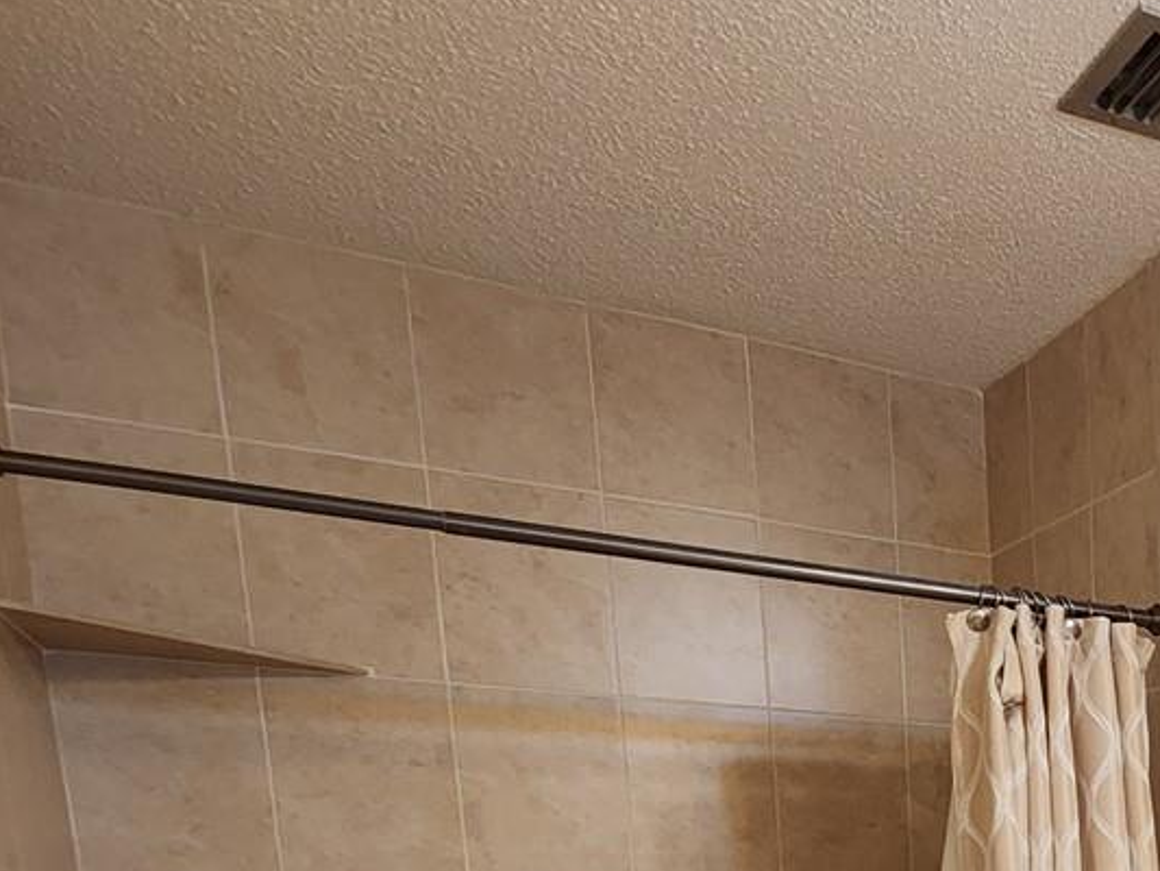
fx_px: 1307
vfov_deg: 29.0
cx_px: 1386
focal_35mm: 39
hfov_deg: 36.9
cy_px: 1167
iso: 250
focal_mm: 2.2
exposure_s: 1/60
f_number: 2.2
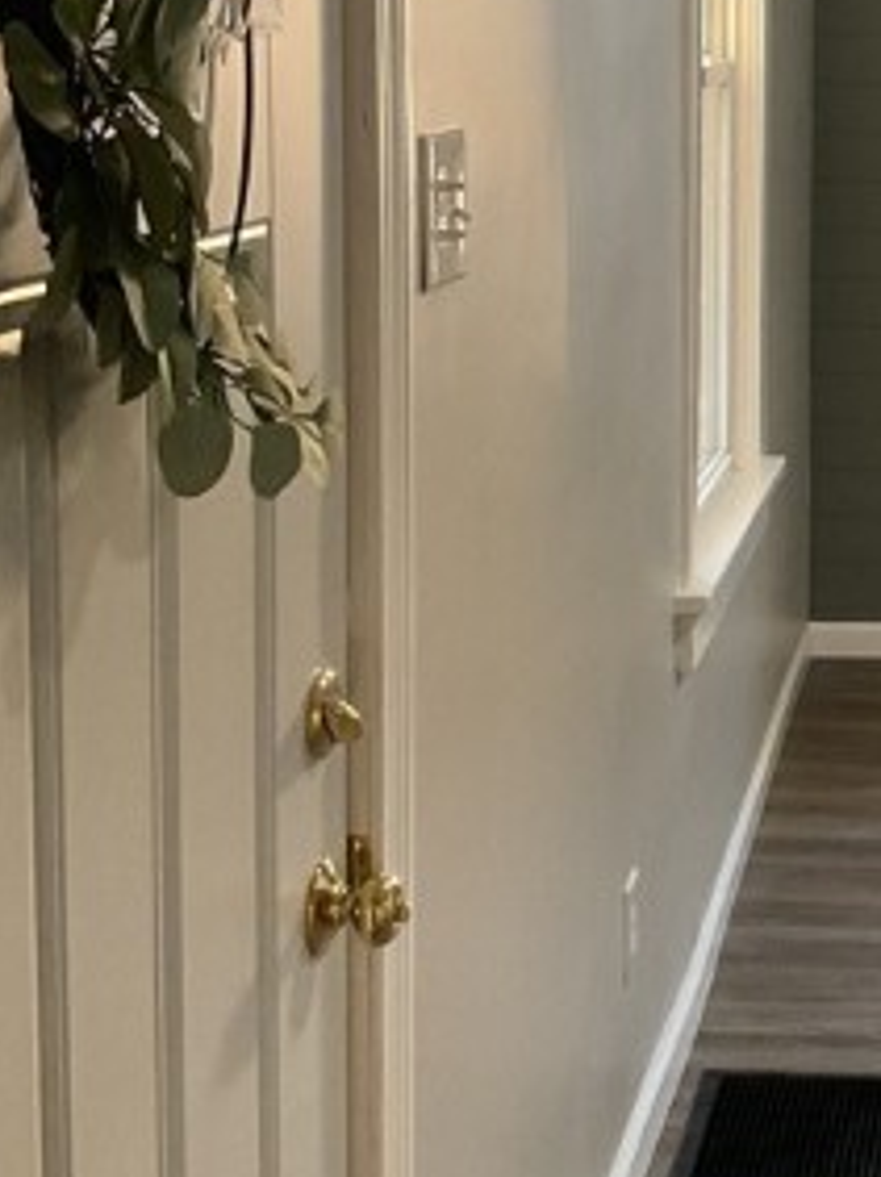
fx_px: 2685
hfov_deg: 17.6
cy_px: 405
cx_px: 1098
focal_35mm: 79
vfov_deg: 24.6
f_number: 1.8
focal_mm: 3
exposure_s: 1/60
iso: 125
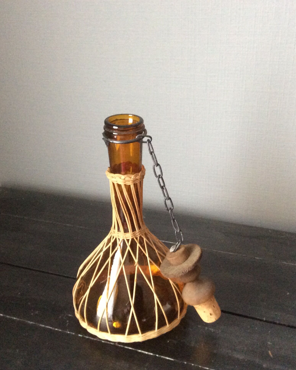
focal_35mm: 42
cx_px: 147
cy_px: 185
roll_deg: +3.7
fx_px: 460
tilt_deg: -26.2
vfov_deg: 43.8
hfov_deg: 35.7
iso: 320
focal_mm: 3.3
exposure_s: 1/17
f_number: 2.4
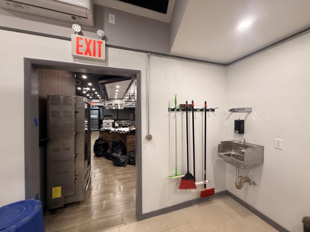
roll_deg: -0.3
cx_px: 155
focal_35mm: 14
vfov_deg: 85.7
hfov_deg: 102.1
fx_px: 125
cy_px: 116
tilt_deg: -0.6
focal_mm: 2.22
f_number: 2.2
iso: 200
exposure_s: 1/60
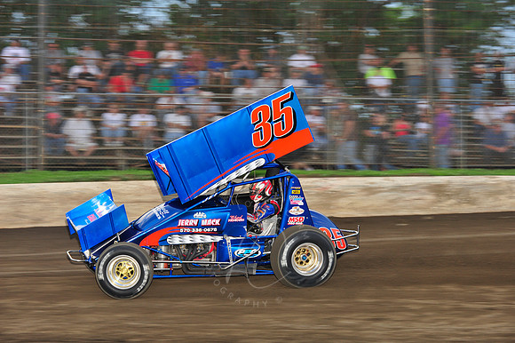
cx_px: 258
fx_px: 1501
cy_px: 172
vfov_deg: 13.0
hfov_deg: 19.5
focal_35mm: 105
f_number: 6.3
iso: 640
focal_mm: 105
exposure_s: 1/320
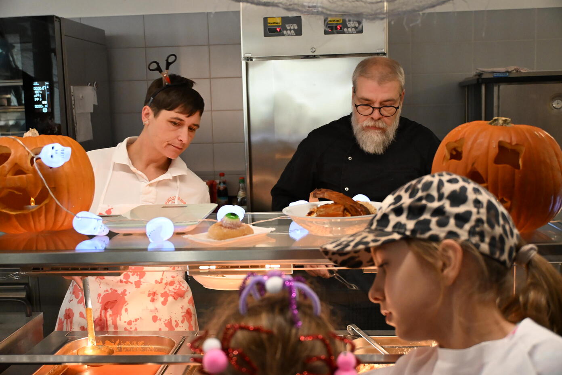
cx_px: 281
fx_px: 656
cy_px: 188
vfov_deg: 31.9
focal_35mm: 42
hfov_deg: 46.4
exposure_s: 1/200
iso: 4000
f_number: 3.8
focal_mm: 28
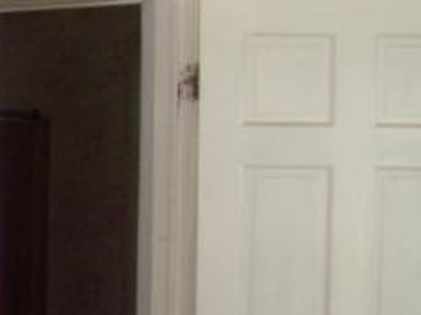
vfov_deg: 9.2
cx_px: -165
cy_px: 397
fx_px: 1921
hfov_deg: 12.1
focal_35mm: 158
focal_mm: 7.54
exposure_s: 1/30
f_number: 2.8
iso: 100
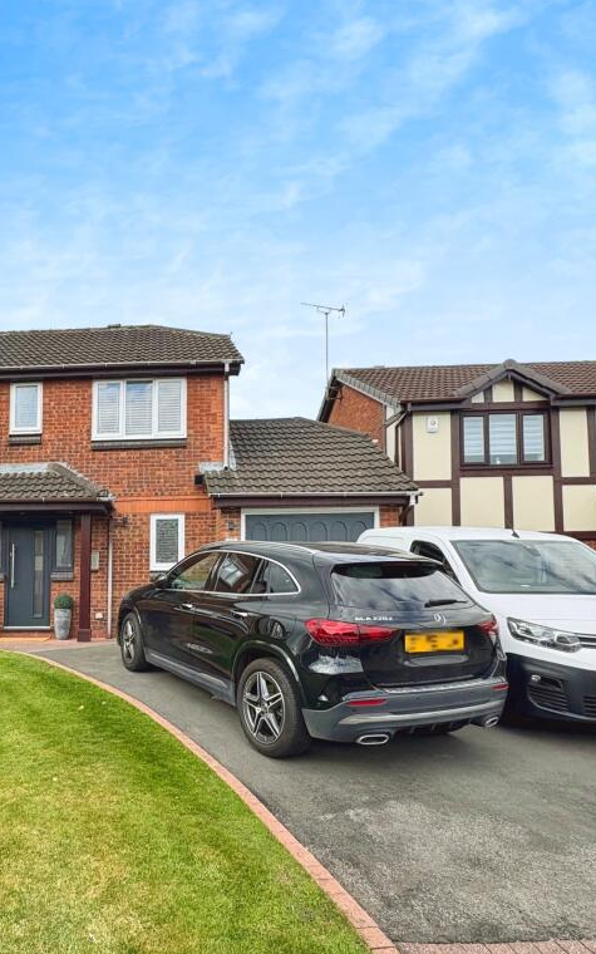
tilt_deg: +7.0
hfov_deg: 55.0
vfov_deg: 85.1
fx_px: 520
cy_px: 481
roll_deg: +1.3
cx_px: 109
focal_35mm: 20
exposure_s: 1/804
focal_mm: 2.22
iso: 50
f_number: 2.2
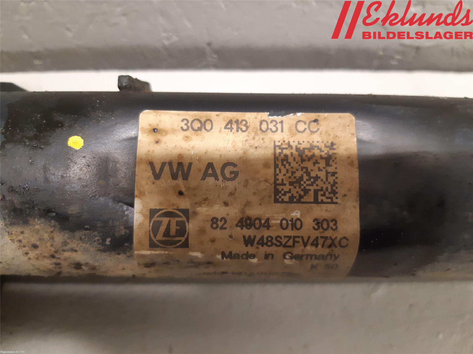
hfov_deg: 67.3
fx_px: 355
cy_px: 177
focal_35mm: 26
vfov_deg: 53.1
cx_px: 236
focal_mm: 3.93
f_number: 1.7
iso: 250
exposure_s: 1/25
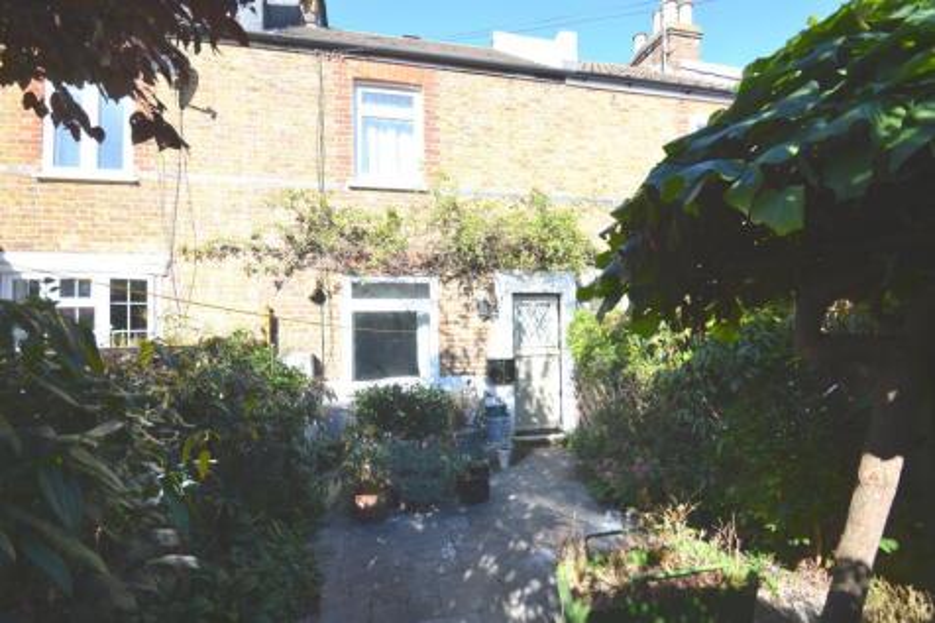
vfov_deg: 77.3
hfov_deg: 100.4
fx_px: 389
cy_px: 312
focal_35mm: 15
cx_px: 468
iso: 100
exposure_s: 1/160
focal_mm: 10
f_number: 6.3
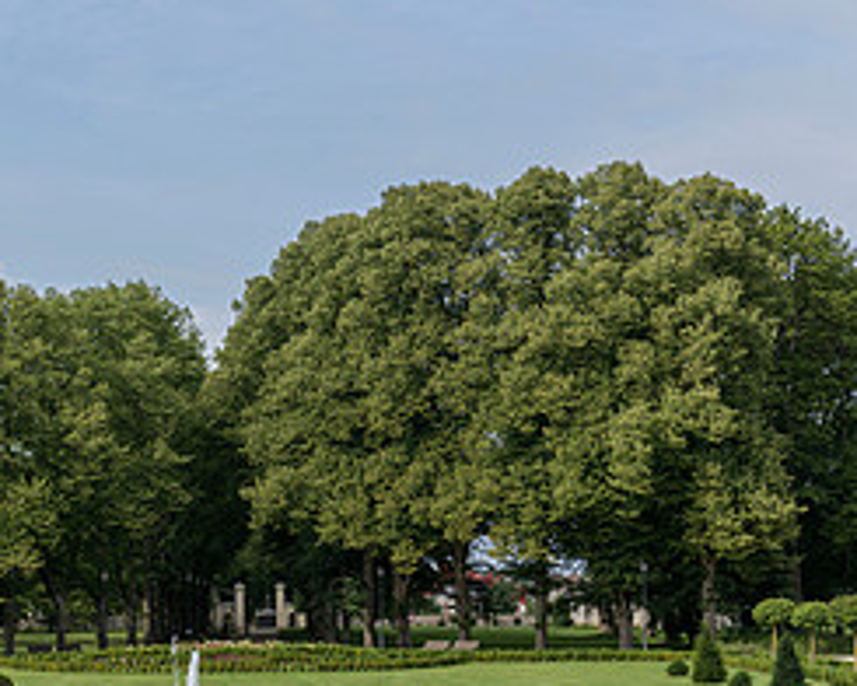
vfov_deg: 17.1
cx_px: 147
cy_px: 563
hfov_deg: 21.2
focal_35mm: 89
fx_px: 2257
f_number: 3.5
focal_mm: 40
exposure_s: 1/500
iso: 64
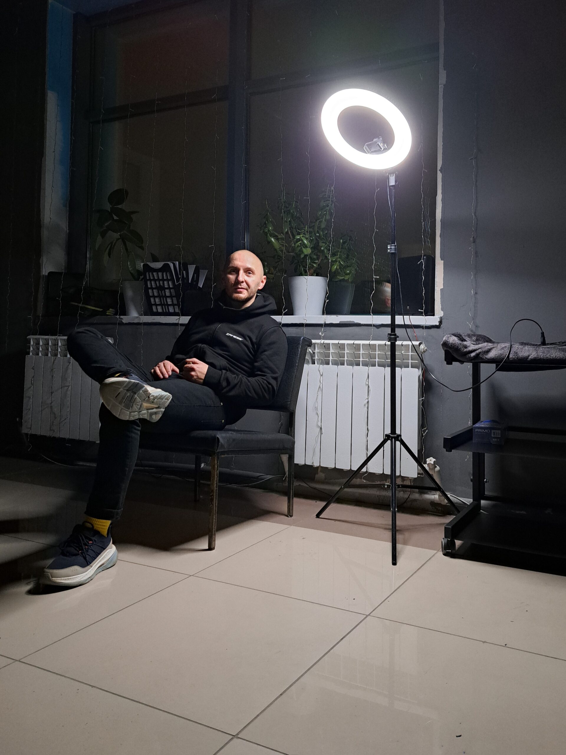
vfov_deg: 71.6
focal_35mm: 24
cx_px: 283
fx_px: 523
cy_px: 378
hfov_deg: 56.8
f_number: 1.8
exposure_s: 1/33
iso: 400
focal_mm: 5.23
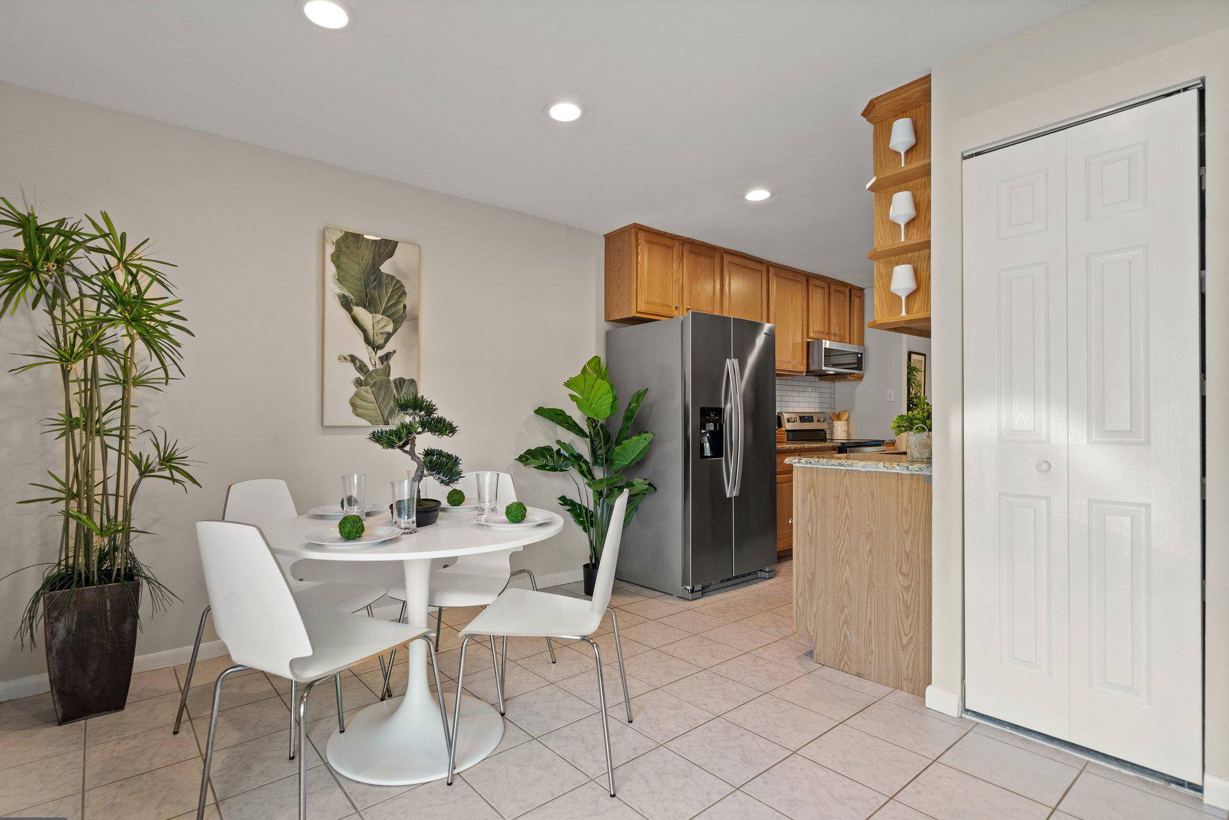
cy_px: 428
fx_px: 580
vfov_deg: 70.4
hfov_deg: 93.2
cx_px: 578
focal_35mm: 17
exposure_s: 1/4
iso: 500
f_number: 8
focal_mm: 16
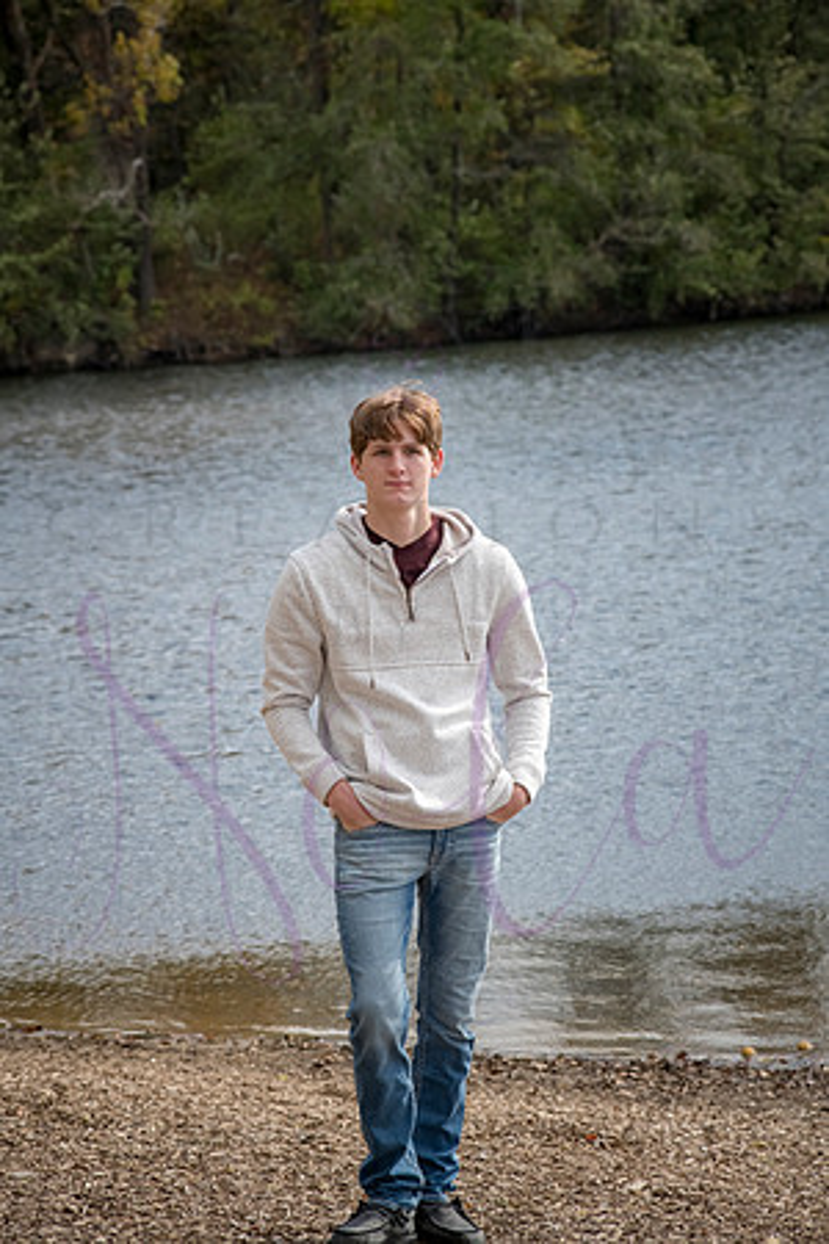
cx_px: 414
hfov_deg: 8.9
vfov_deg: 13.2
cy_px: 622
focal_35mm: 155
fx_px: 5354
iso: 800
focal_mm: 155
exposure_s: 1/640
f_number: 11
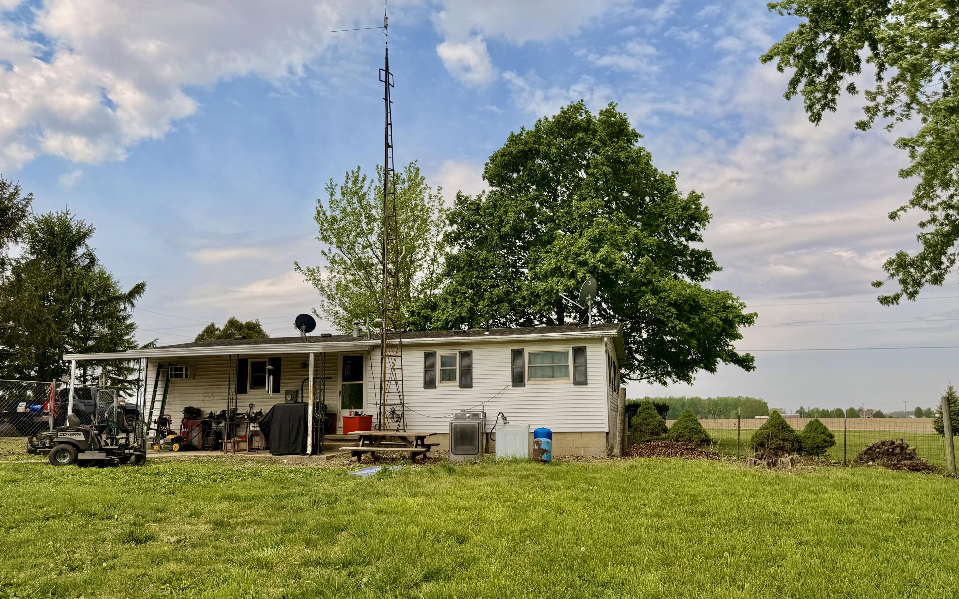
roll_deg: +0.2
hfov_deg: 70.4
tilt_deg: +8.3
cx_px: 487
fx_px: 680
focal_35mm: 26
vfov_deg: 47.6
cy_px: 324
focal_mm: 6.76
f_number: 1.78
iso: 80
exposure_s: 1/6173
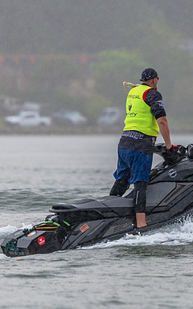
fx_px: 5961
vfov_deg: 3.0
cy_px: 154
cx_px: 171
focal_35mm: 707
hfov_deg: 1.9
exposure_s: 1/320
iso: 800
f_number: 6.3
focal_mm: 460
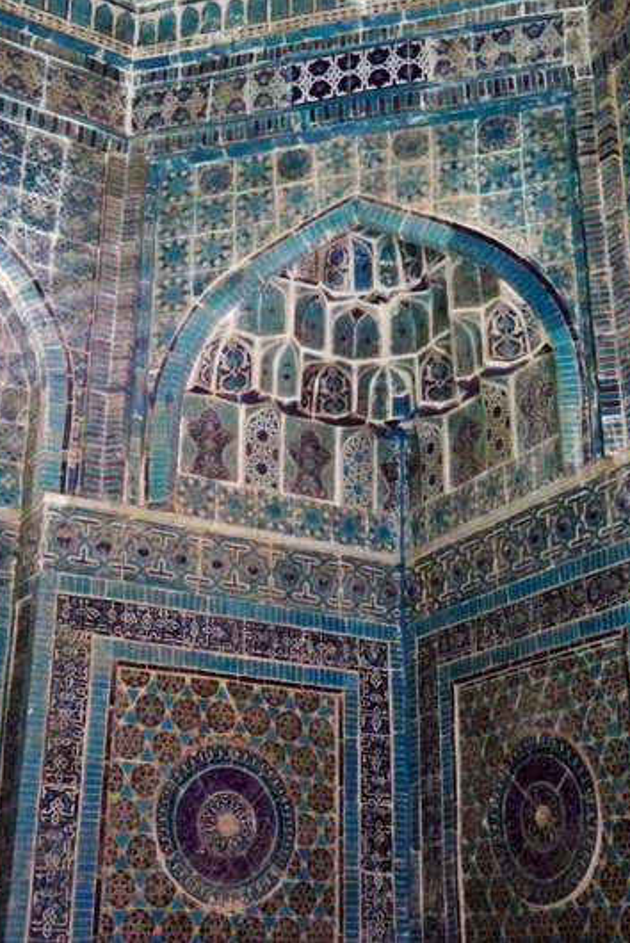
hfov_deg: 29.3
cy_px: 471
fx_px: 1206
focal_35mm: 46
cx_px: 301
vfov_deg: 42.7
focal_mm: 7.8
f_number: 3
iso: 800
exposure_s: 1/8
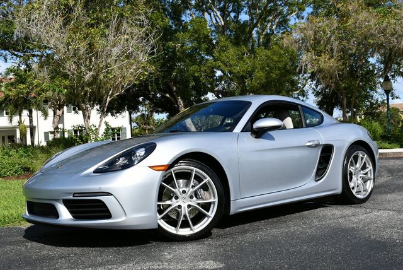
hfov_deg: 44.5
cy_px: 135
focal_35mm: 44
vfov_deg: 30.6
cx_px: 202
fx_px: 493
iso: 100
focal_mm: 22
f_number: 9
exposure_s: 1/320
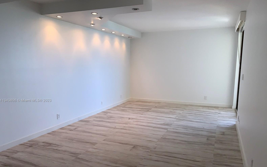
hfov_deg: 66.5
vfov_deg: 44.3
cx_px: 133
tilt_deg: -9.8
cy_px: 101
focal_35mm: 28
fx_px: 204
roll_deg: -0.5
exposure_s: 1/120
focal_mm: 4.25
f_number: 1.8
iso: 80
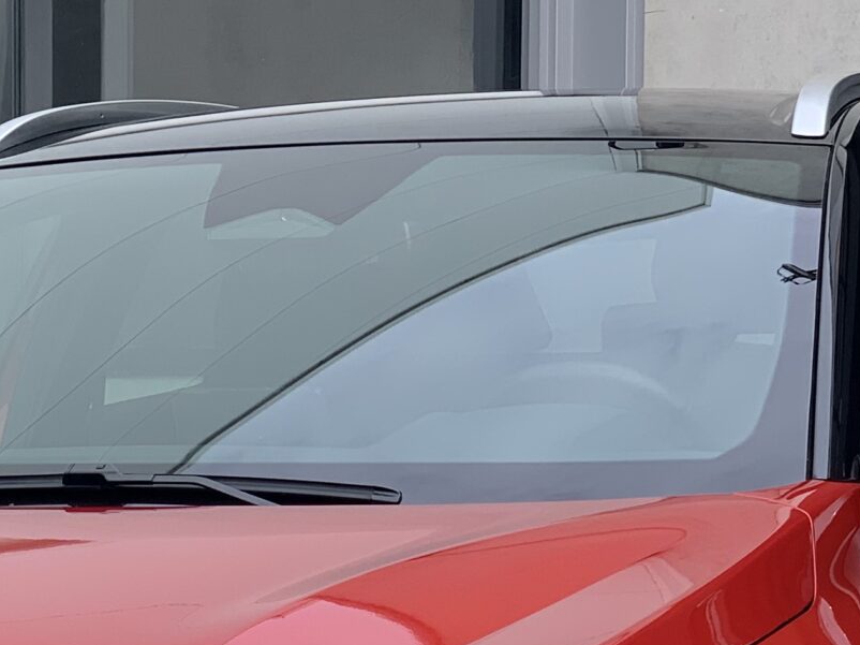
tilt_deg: -4.7
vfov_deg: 8.8
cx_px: 102
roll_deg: -0.2
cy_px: 824
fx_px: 4123
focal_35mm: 166
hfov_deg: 11.8
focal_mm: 6
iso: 16
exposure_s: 1/516
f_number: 2.4
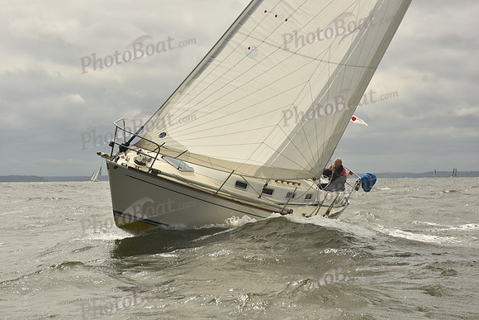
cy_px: 160
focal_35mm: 85
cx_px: 240
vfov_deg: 16.1
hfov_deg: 23.9
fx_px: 1131
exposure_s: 1/1600
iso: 320
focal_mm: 85
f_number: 10
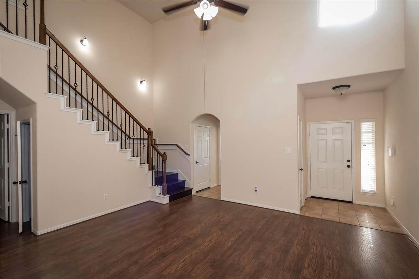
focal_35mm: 16
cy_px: 140
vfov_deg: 73.8
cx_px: 210
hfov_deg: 96.7
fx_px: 186
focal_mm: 16
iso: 2500
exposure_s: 1/80
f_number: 10
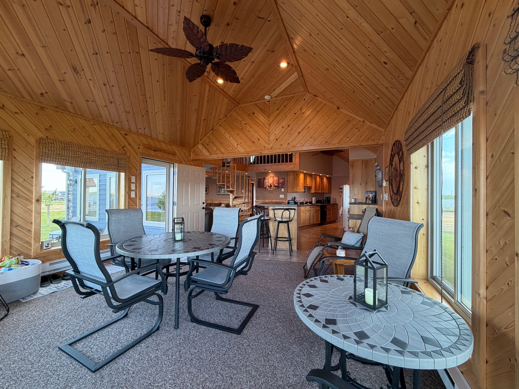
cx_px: 260
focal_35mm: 14
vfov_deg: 85.7
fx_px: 210
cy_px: 194
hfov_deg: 102.1
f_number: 2.2
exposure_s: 1/120
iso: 160
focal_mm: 2.22
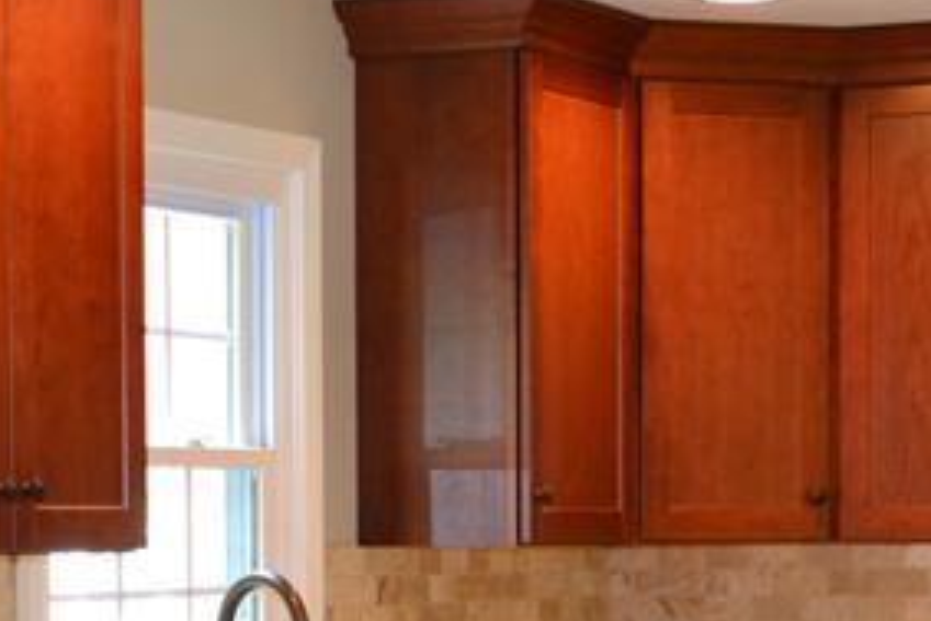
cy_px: 792
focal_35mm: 138
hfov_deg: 14.9
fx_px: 3570
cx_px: 487
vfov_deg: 9.8
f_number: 4
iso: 720
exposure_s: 1/60
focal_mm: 24
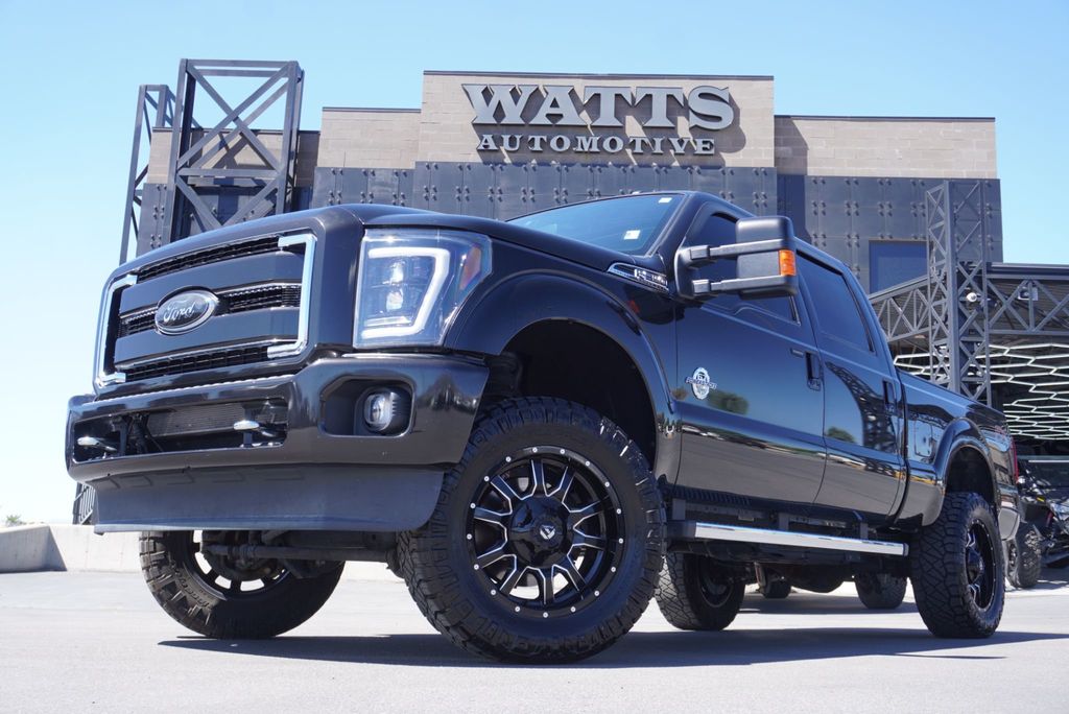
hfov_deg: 49.5
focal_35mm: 39
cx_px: 534
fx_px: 1159
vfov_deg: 34.3
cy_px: 357
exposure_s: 1/100
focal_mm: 26
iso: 100
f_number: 5.6
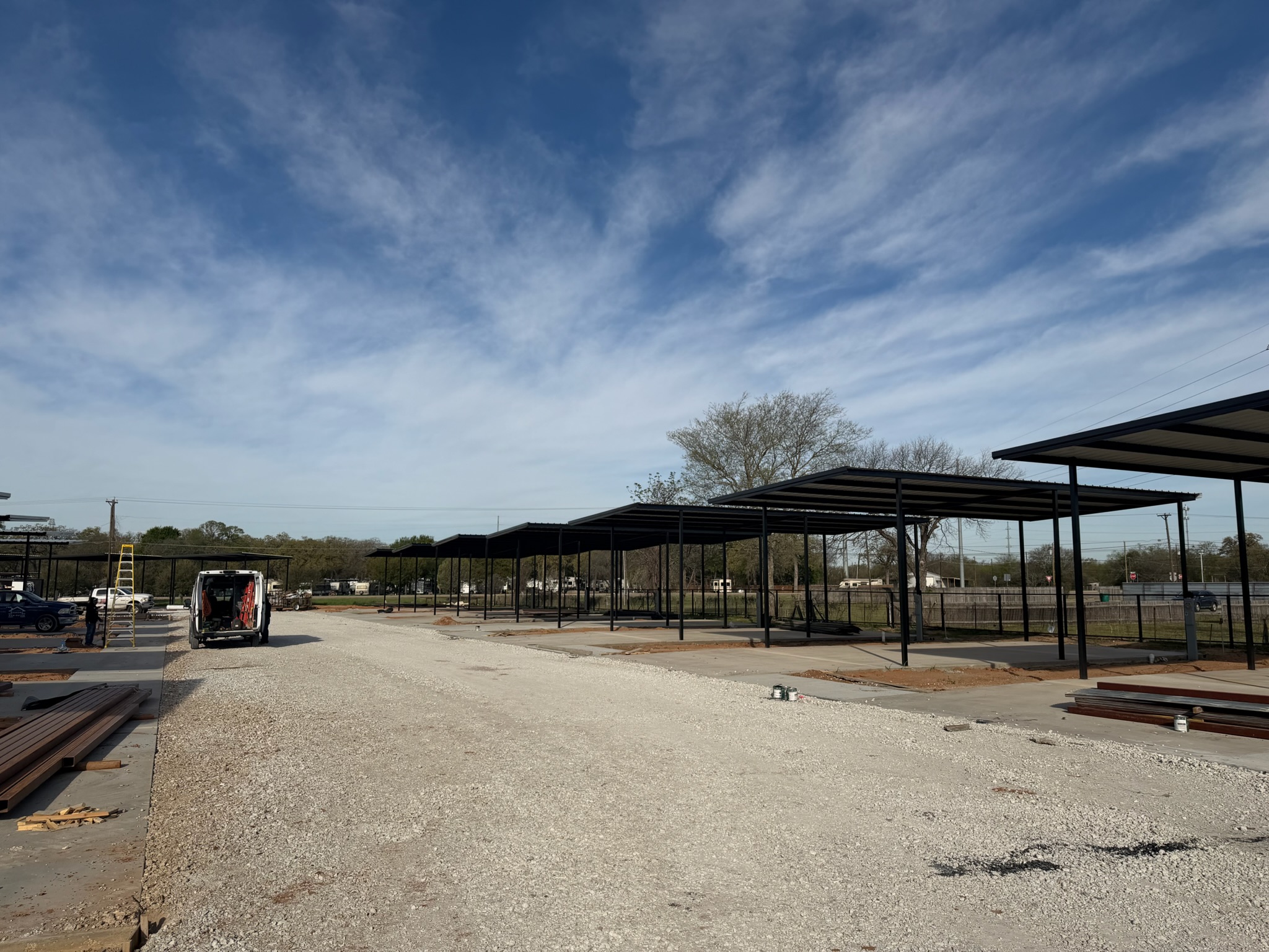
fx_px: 880
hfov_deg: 71.6
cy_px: 476
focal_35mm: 24
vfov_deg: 56.8
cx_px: 634
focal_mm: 6.76
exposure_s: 1/9091
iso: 80
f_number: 1.78
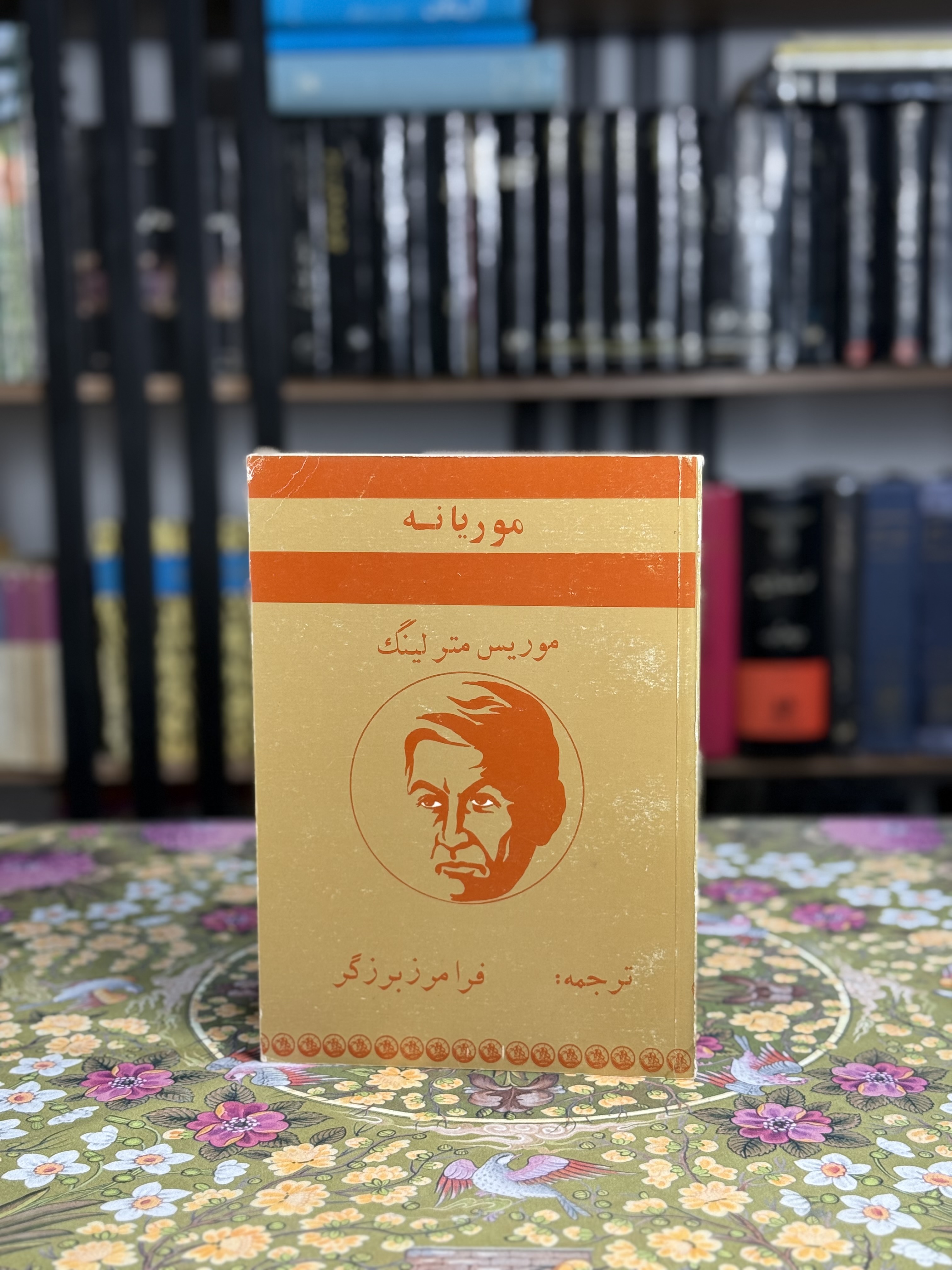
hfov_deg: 30.3
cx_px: 476
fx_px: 1760
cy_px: 635
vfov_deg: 39.7
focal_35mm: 48
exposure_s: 1/100
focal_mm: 6.76
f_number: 1.78
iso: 100
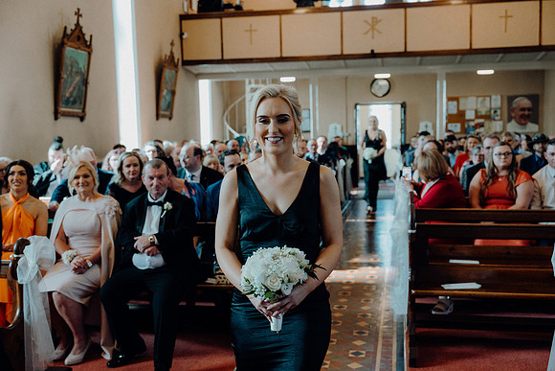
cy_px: 186
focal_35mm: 40
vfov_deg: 33.4
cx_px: 278
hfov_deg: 48.4
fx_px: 617
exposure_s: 1/200
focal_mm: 40
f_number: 3.5
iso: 2000
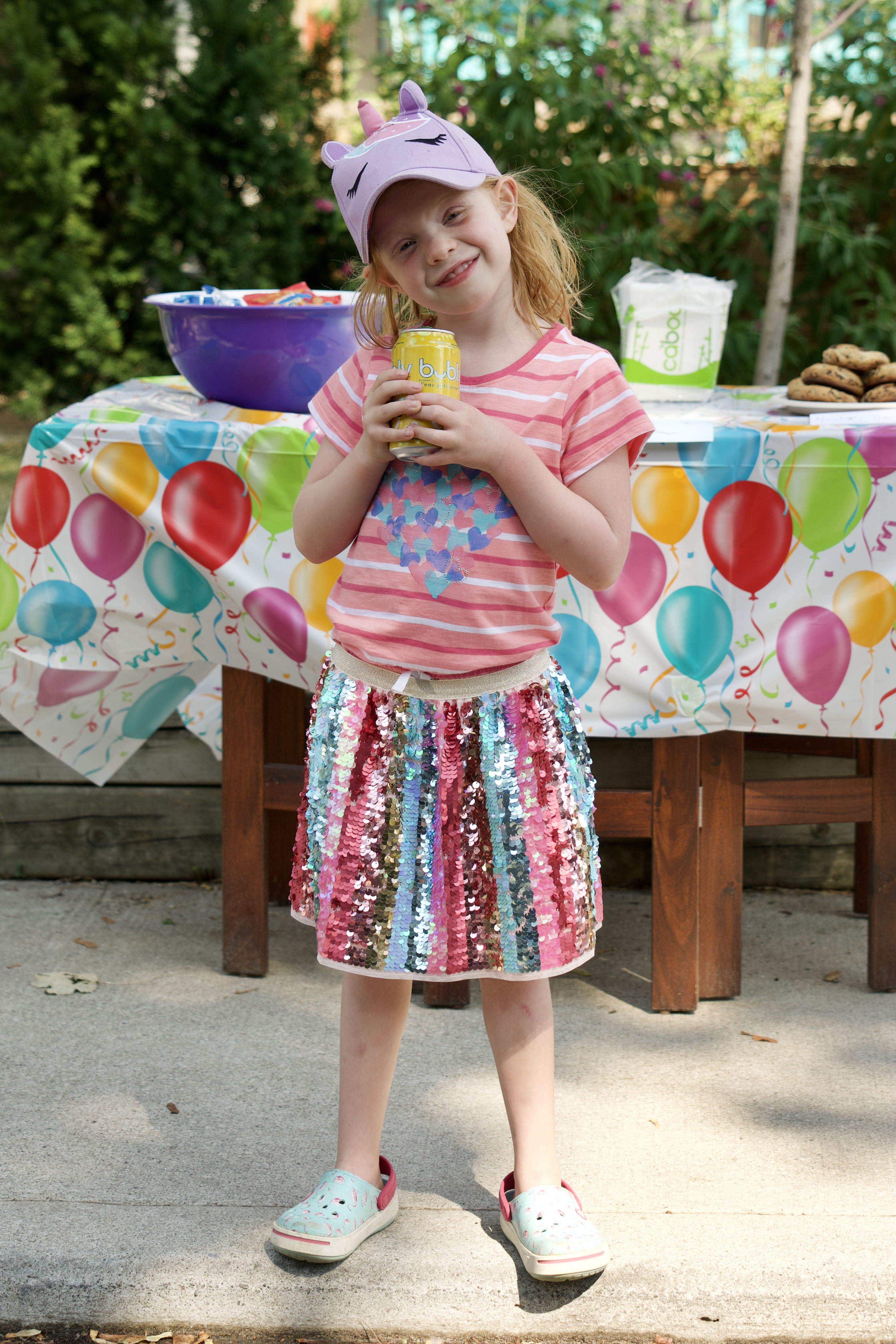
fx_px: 2015
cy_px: 672
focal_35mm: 54
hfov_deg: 25.1
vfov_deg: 36.9
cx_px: 448
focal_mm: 54
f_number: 4
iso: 100
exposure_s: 1/125
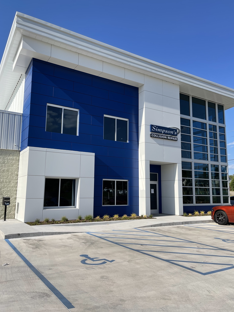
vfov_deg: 63.4
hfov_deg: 49.7
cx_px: 116
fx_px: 252
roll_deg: -0.4
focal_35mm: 28
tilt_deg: +9.7
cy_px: 151
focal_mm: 5.1
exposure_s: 1/3788
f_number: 1.6
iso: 32
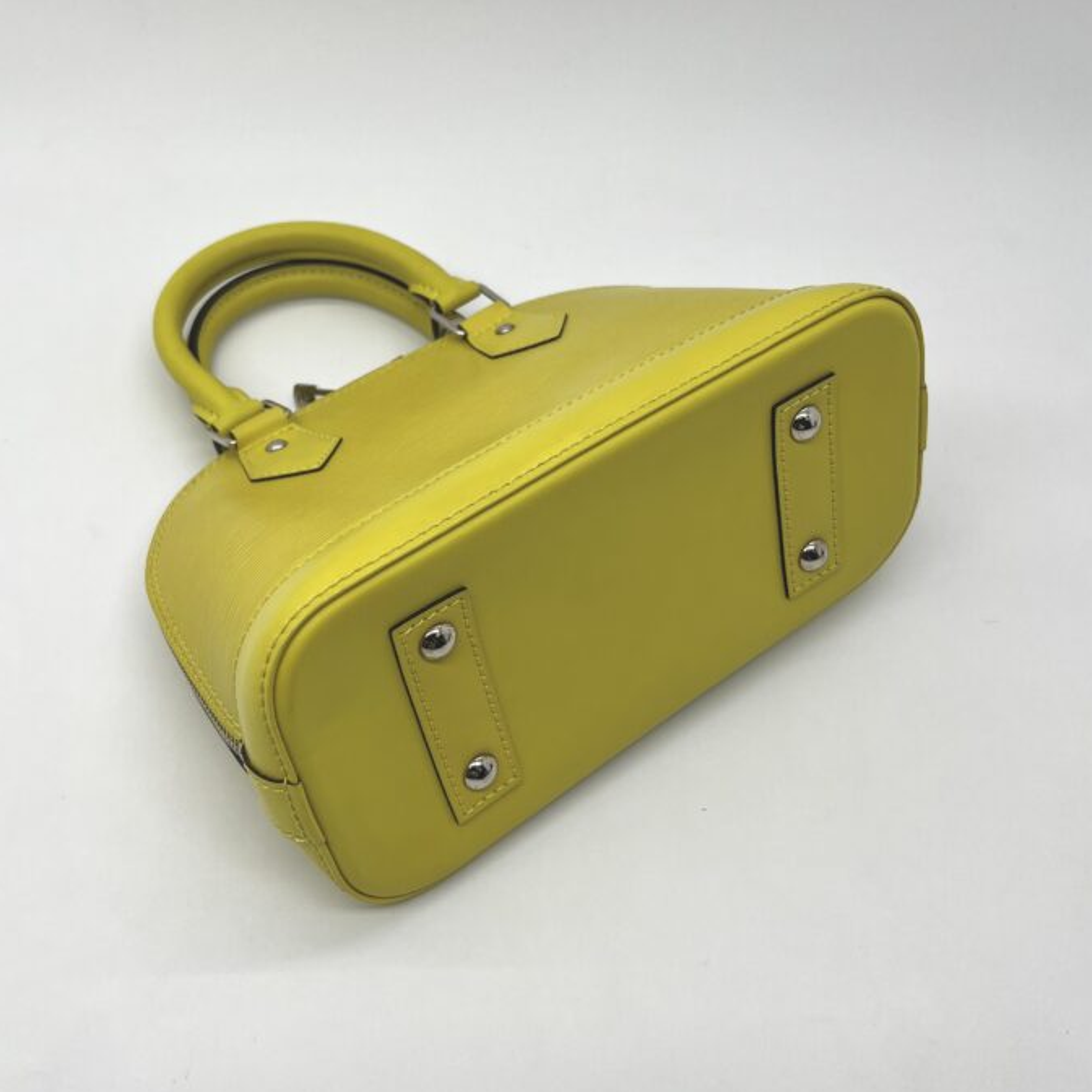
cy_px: 543
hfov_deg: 47.2
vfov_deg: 47.2
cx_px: 512
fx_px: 1249
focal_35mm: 35
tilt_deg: -49.5
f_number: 1.5
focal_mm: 5.7
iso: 50
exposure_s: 1/441
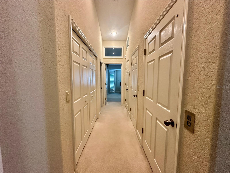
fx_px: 93
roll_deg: -0.5
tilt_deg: -5.0
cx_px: 115
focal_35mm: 14
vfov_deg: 85.7
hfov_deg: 102.1
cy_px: 86
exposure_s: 1/60
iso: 400
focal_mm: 2.22
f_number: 2.2
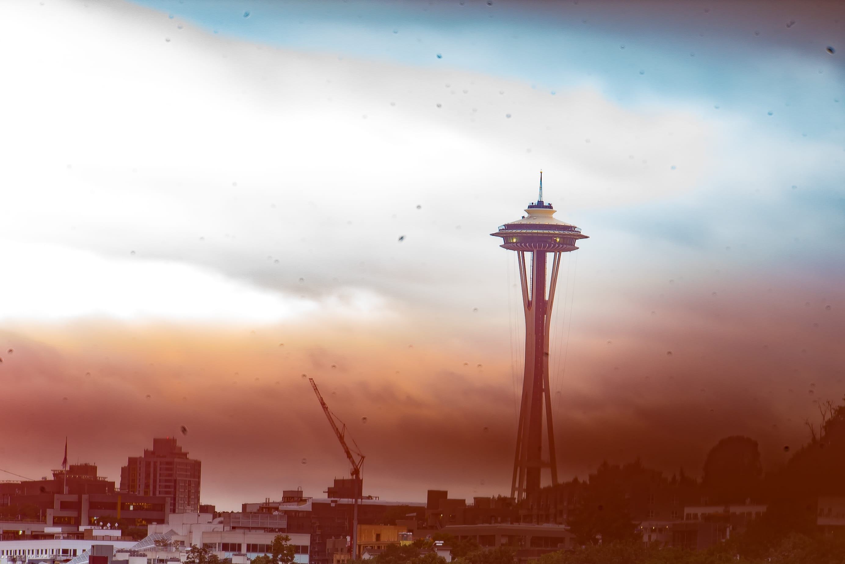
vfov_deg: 4.6
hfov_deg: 6.9
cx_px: 422
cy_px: 282
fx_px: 7044
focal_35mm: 300
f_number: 22
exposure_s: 10
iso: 100
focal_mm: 200
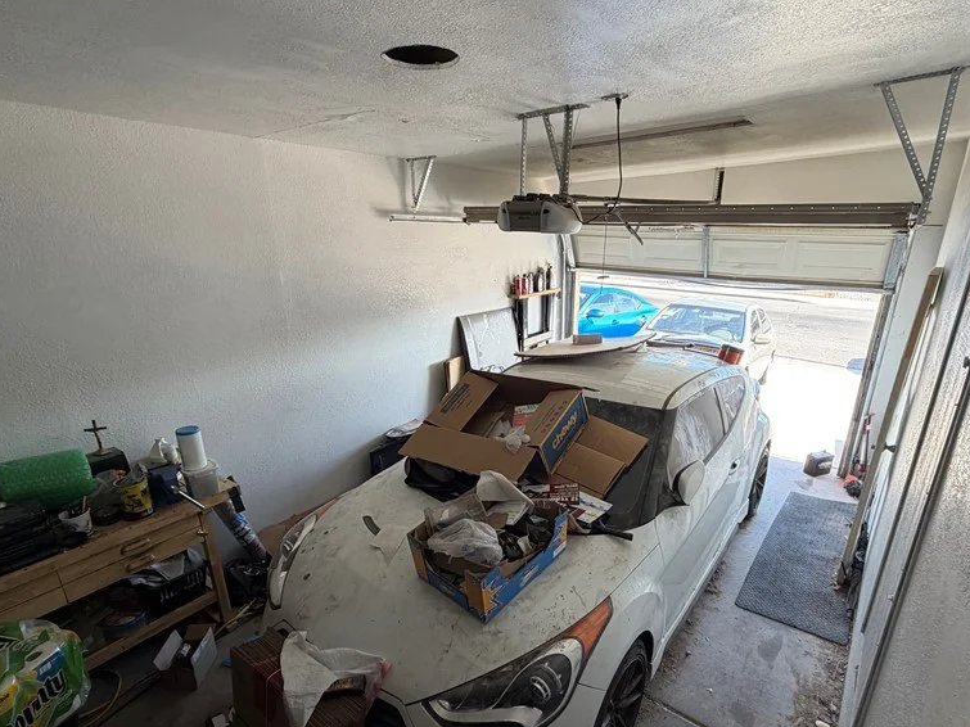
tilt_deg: -20.2
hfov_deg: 84.4
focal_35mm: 19
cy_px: 421
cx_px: 531
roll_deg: -0.2
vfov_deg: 68.2
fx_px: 532
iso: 125
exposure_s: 1/121
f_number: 2.2
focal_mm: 2.22
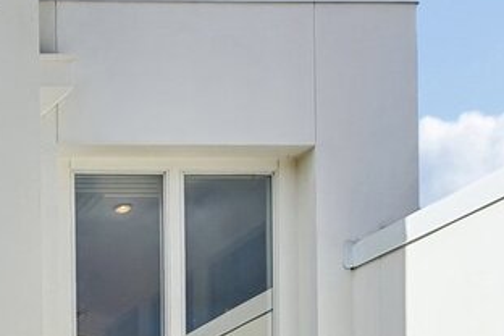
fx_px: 1162
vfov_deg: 14.7
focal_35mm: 83
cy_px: 573
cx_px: -228
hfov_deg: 21.1
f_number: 8
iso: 100
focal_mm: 16
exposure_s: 1/320
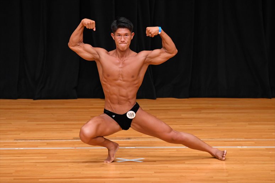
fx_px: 2634
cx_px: 138
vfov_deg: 4.0
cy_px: 92
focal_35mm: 345
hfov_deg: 6.0
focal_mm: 230
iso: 3200
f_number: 5.6
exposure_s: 1/400
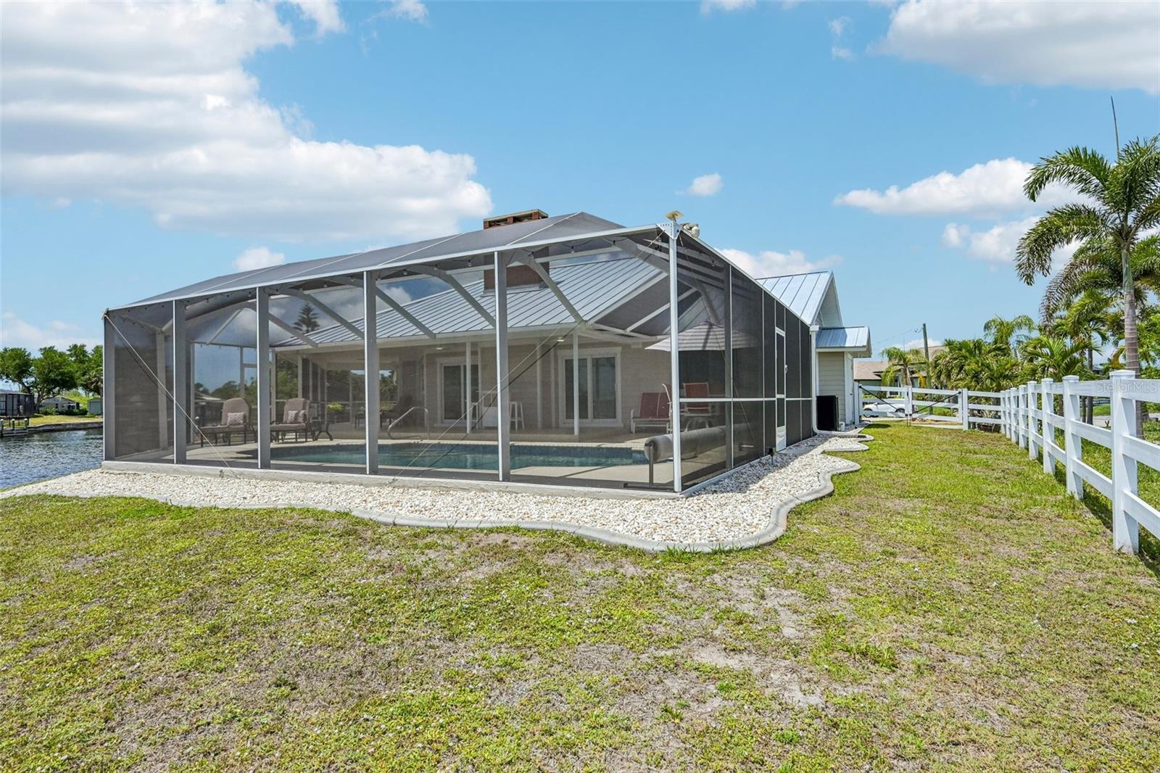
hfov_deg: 86.9
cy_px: 386
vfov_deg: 64.5
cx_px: 580
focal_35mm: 19
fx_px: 612
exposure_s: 1/1600
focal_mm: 19
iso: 400
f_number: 8
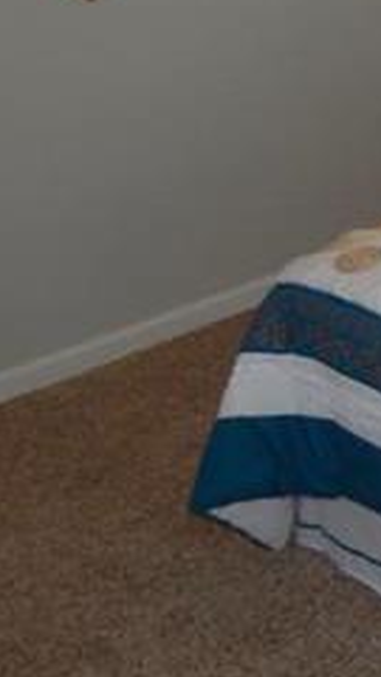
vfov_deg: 32.0
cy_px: 141
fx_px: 1149
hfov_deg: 14.3
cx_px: 849
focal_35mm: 64
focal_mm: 4
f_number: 3
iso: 125
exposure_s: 1/80
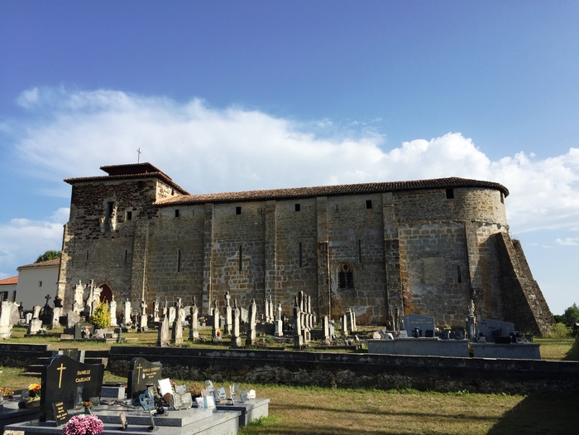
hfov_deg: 61.7
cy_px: 218
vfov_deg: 48.2
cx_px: 290
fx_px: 485
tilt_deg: +13.6
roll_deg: +1.1
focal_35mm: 29
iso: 32
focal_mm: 4.15
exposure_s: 1/1980
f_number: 2.2
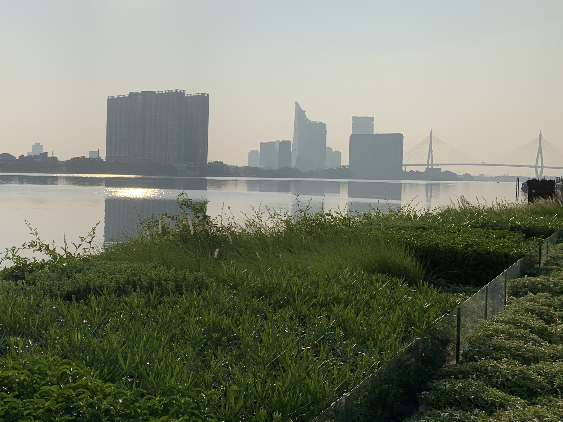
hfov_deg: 44.3
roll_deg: -2.7
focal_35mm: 41
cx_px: 141
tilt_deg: -0.8
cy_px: 194
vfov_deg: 35.1
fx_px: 667
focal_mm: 4.25
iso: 25
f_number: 1.8
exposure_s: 1/11765
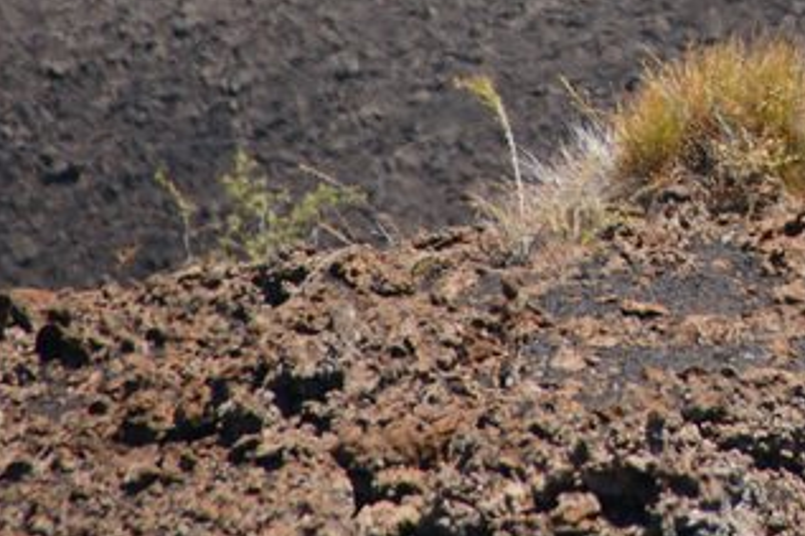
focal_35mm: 1064
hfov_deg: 1.9
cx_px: 912
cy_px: -155
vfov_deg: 1.3
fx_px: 23779
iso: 200
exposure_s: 1/400
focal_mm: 250
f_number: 6.3
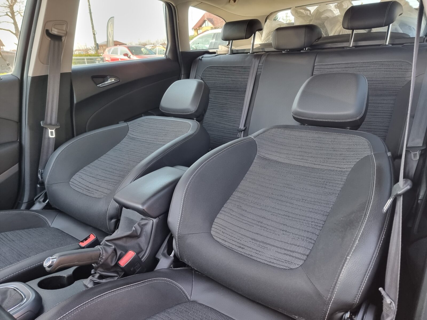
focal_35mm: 24
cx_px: 214
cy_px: 160
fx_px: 296
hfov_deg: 71.6
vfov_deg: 56.8
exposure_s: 1/100
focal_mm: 6.7
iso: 160
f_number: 1.8
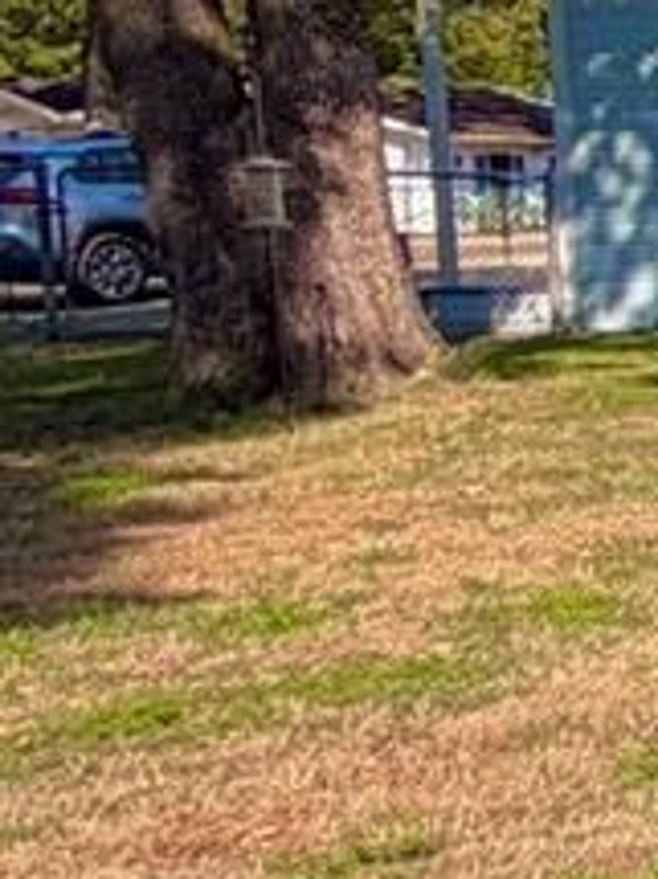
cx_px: 2321
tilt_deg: -3.4
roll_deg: +0.9
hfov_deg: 9.2
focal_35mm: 100
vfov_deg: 19.6
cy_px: 262
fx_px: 2537
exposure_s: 1/970
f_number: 2.2
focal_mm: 2.22
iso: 20
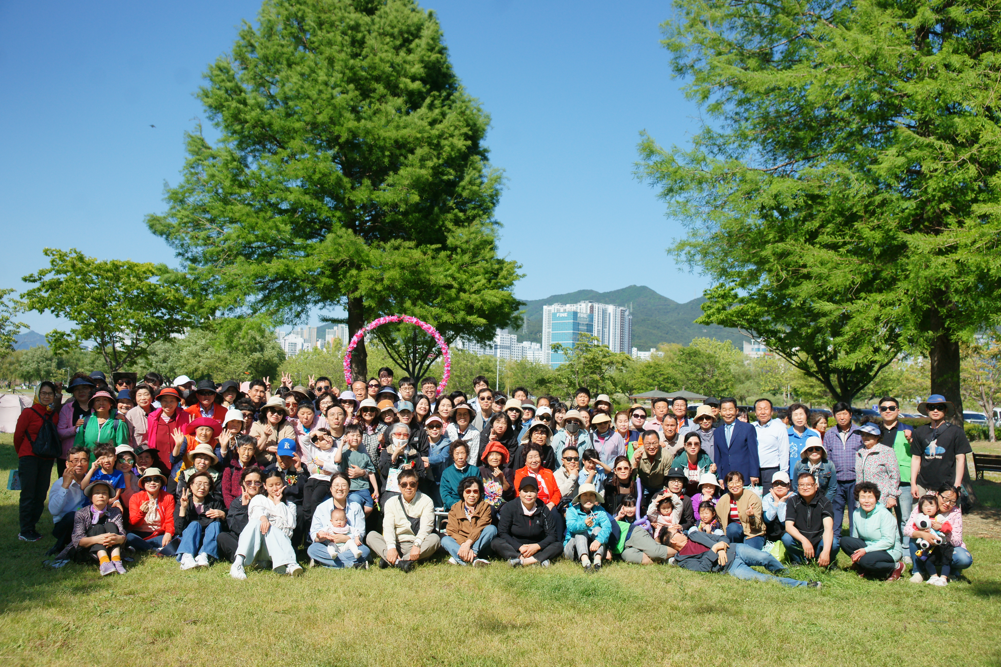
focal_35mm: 35
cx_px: 500
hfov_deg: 54.4
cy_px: 334
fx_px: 973
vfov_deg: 37.9
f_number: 5.6
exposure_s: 1/1000
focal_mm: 35
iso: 200
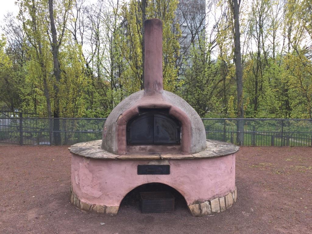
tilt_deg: -3.1
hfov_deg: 61.7
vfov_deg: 48.2
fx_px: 261
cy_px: 117
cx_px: 156
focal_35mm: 29
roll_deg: +2.1
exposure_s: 1/855
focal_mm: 4.15
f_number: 2.2
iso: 32
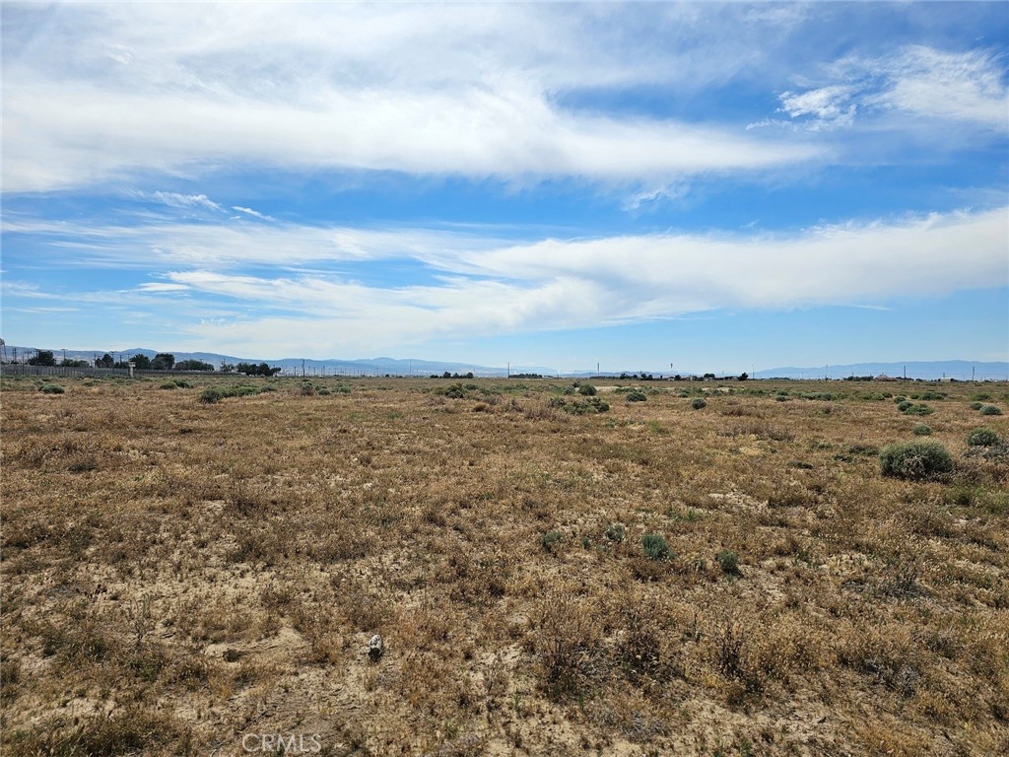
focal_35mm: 23
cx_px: 504
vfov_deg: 58.9
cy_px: 378
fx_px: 670
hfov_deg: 73.9
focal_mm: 6.3
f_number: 1.7
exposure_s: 1/2000
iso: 10
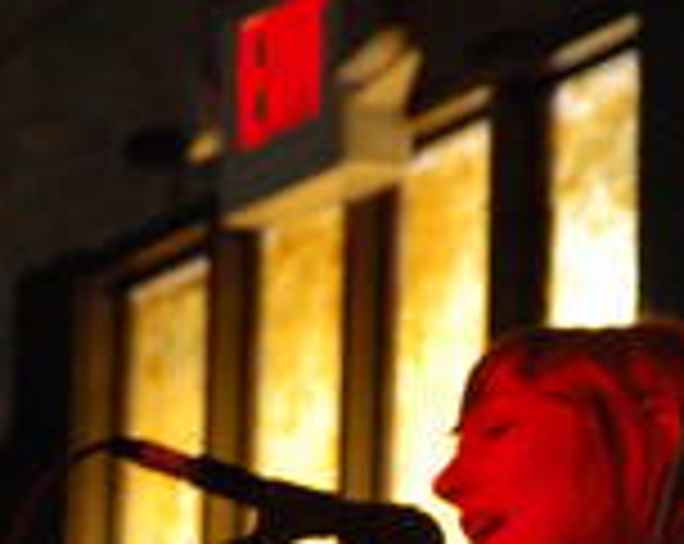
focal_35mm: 370
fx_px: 7482
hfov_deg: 5.2
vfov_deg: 4.2
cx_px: 760
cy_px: 443
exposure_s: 1/60
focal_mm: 95
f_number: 5.6
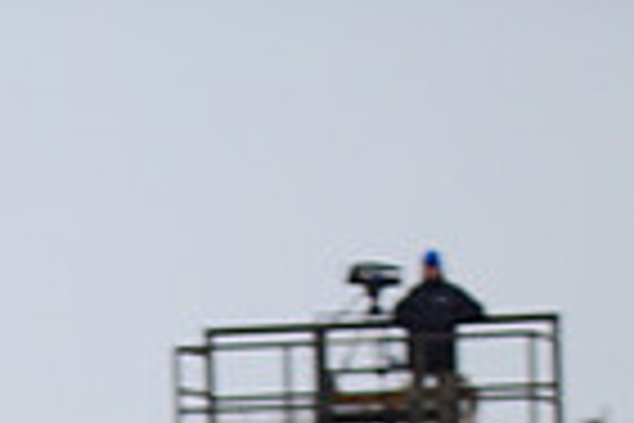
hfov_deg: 4.2
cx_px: -355
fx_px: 8664
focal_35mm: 492
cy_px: 850
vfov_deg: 2.8
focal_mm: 120
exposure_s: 1/250
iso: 1250
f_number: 4
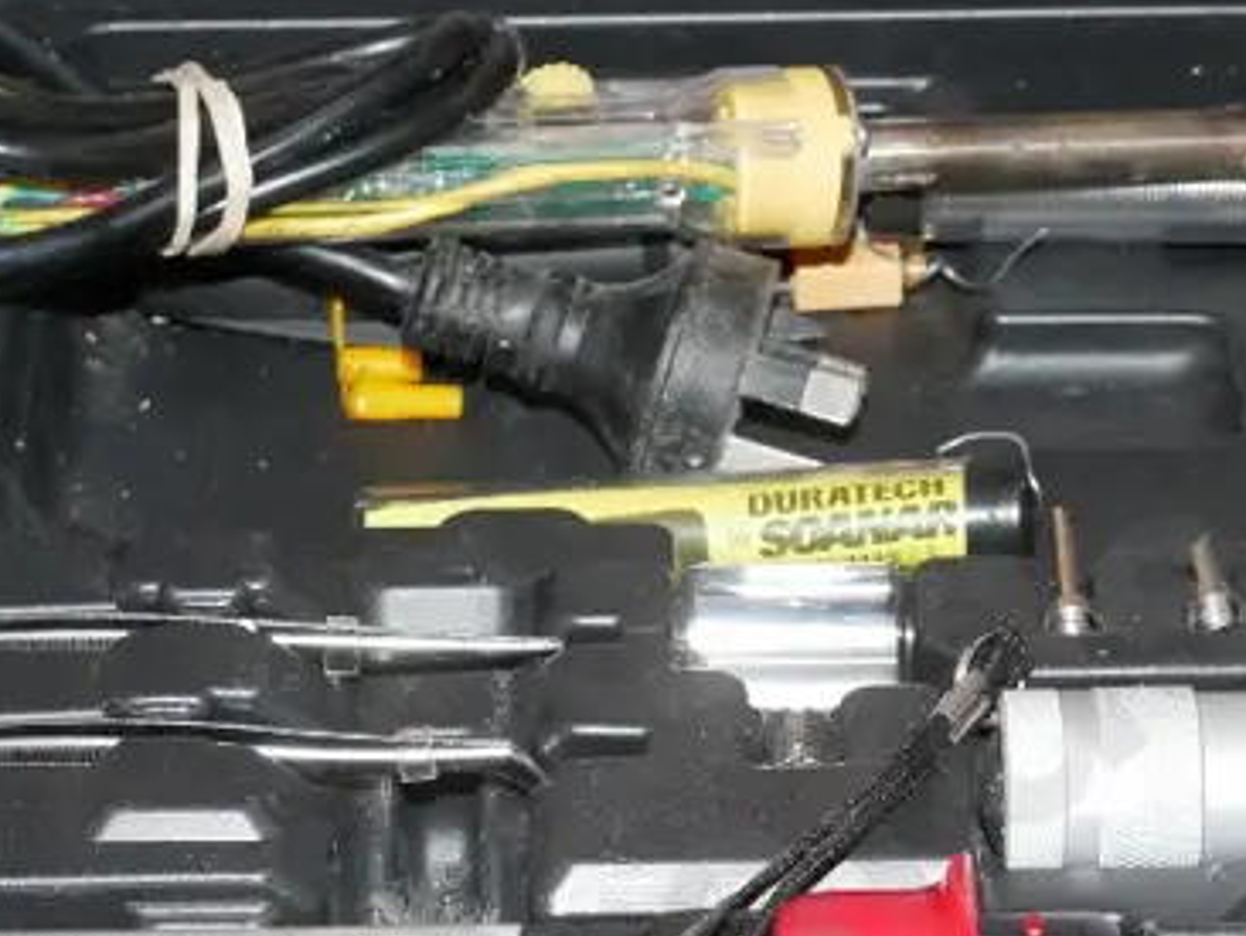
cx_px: 626
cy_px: 1019
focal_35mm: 140
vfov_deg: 10.5
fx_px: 5043
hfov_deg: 14.1
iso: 3200
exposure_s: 1/125
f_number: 5.6
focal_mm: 25
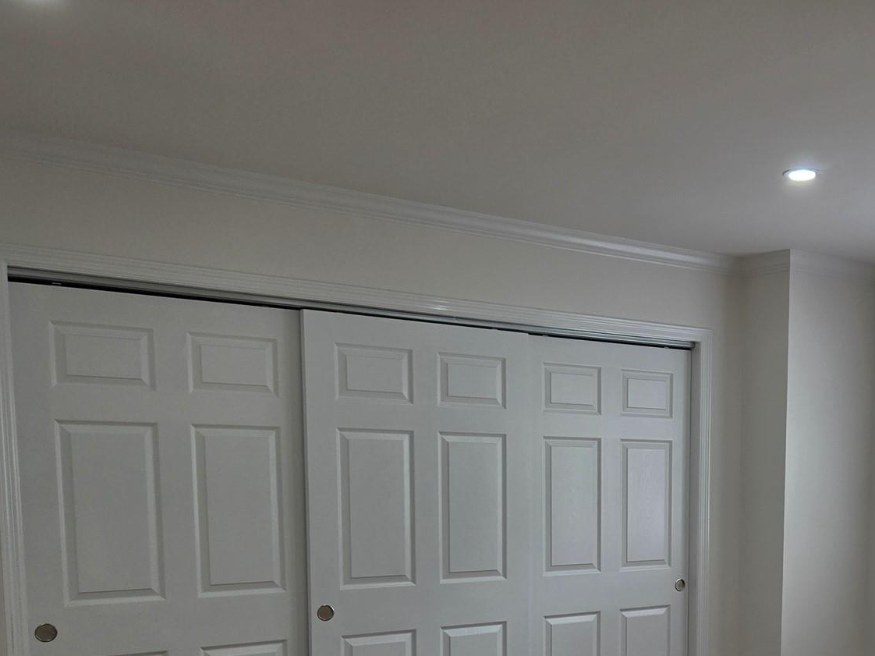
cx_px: 727
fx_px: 1061
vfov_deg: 32.9
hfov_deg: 42.3
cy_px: 567
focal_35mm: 42
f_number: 1.8
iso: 50
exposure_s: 1/120
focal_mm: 5.4
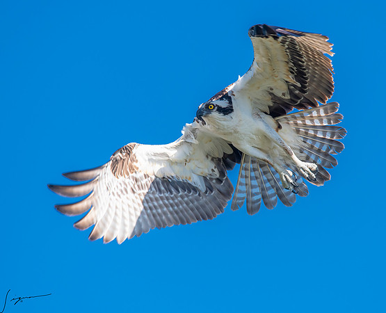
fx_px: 6199
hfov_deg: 3.6
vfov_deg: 2.9
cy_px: 159
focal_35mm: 540
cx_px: 239
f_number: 8
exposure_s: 1/2000
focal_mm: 420
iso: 500
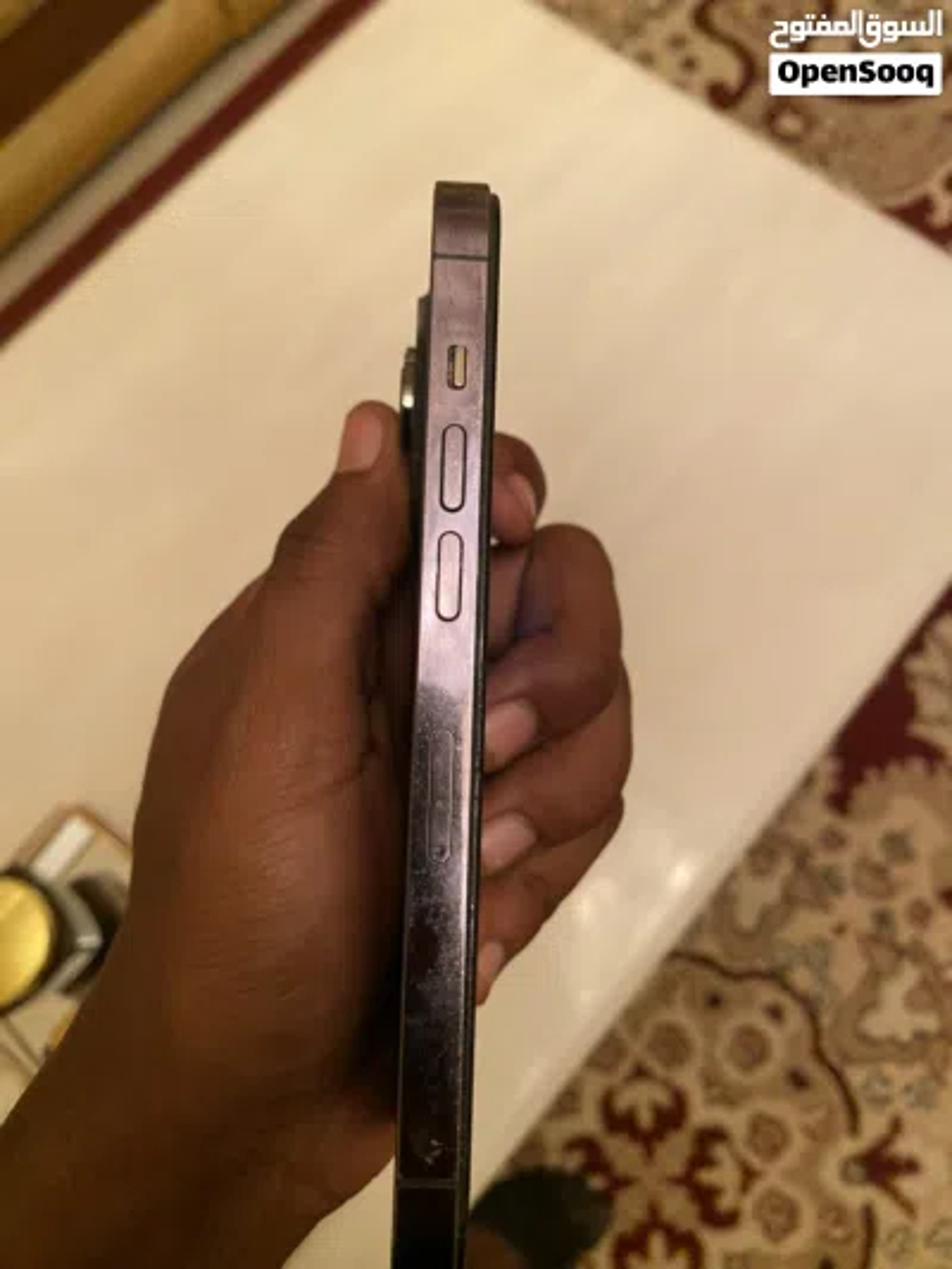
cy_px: 634
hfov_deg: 54.9
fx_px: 916
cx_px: 476
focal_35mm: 25
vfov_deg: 69.4
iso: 400
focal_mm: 4.25
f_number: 1.8
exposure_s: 1/50
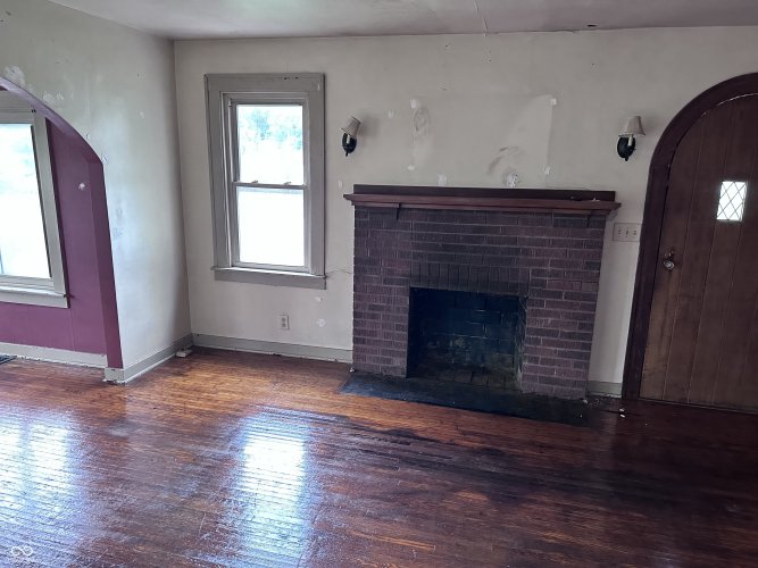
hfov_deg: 71.6
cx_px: 379
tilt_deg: -12.4
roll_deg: -1.1
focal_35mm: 24
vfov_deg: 56.8
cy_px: 284
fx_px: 525
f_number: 1.78
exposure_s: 1/60
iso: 500
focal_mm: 6.86
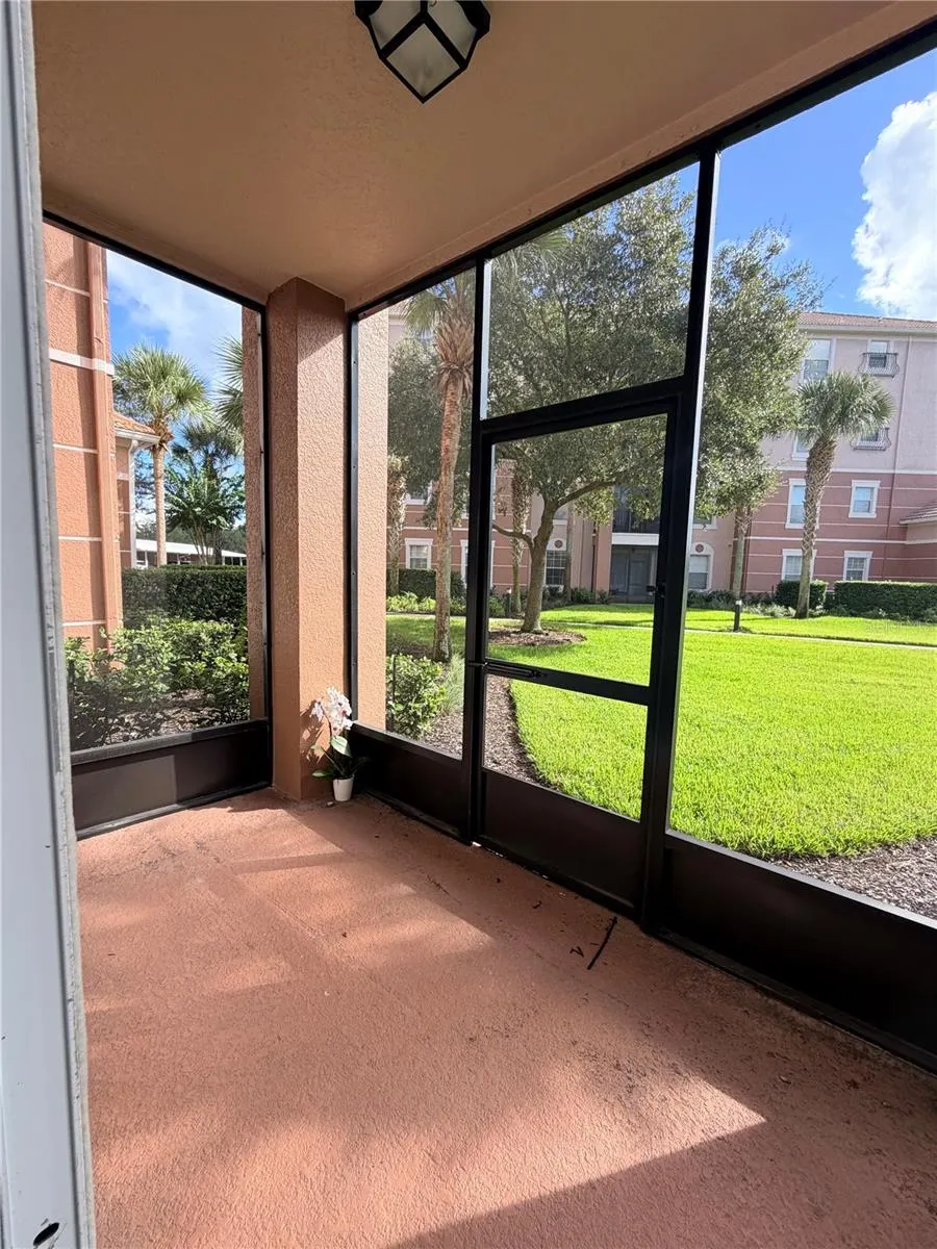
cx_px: 468
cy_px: 624
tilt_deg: -5.7
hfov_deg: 85.7
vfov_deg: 102.1
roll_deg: -1.2
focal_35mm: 14
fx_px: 505
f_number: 2.2
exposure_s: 1/224
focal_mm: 2.22
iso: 40
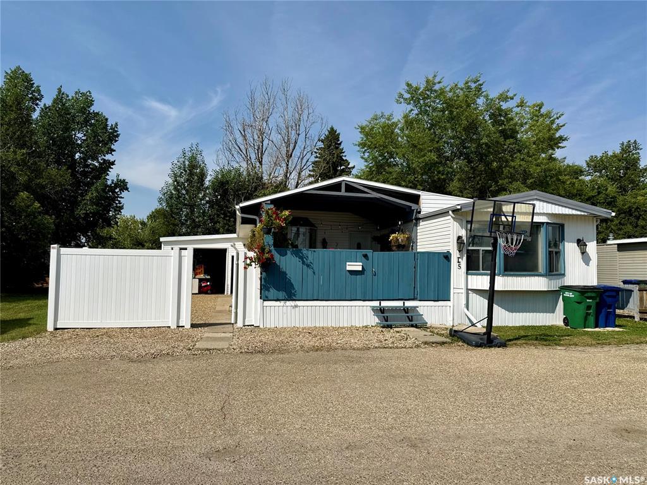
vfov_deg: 56.8
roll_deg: -1.0
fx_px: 449
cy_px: 242
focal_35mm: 24
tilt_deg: +3.7
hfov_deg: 71.6
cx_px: 324
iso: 80
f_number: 1.78
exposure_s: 1/9091
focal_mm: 6.76
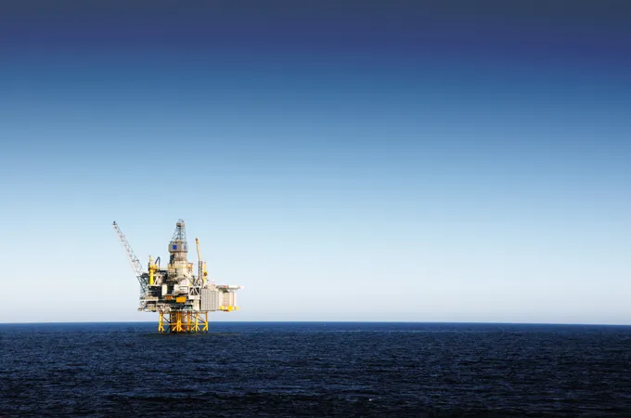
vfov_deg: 18.1
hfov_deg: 27.1
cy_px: 209
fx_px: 1312
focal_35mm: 75
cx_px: 316
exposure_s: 1/400
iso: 200
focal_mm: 50
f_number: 10
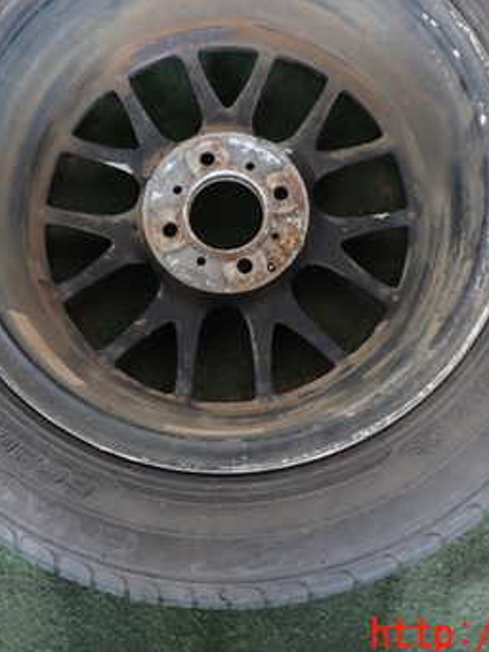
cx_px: 229
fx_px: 828
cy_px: 229
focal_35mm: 44
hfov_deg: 32.9
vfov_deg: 42.5
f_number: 2
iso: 200
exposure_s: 1/50
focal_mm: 4.5
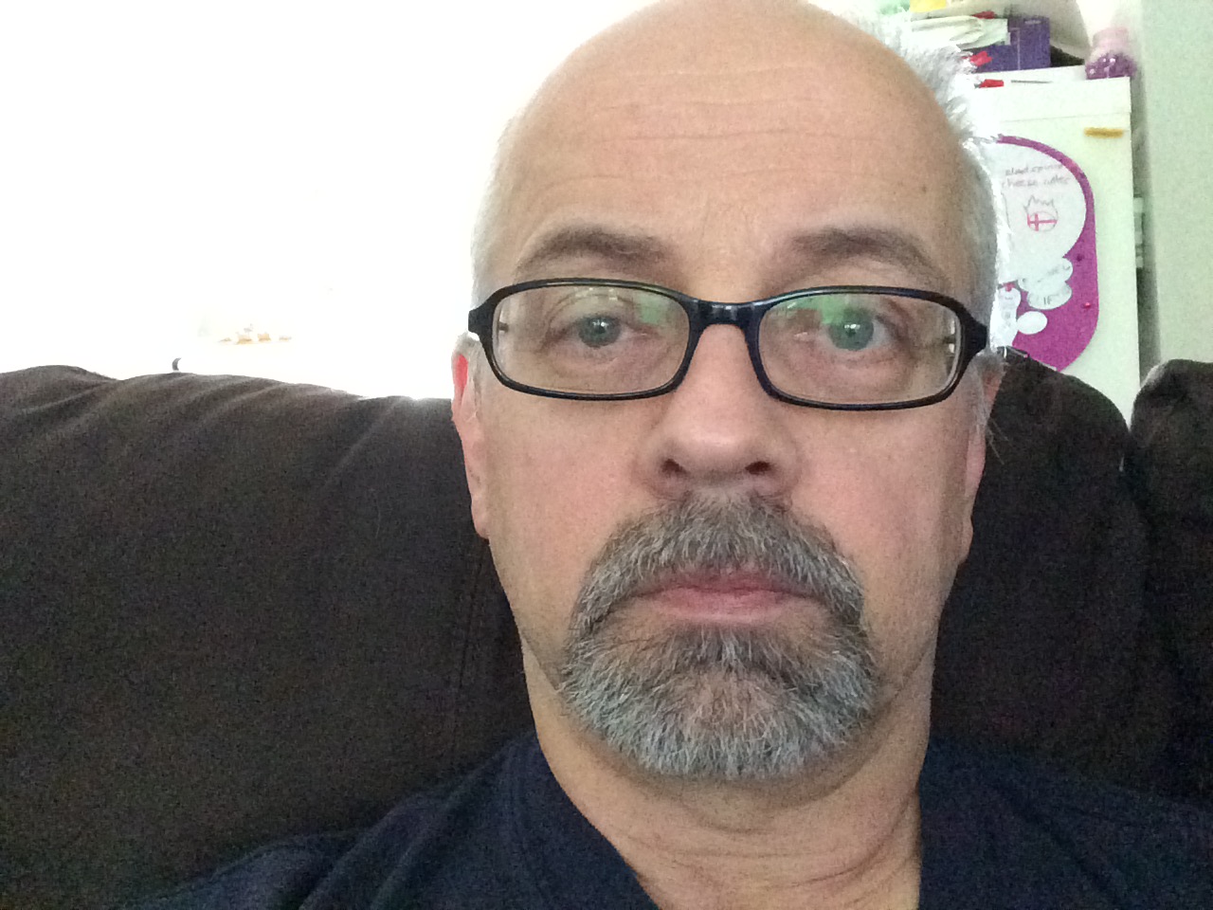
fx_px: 1086
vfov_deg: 45.4
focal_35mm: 31
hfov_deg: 58.4
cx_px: 606
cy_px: 455
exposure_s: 1/15
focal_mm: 2.15
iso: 1250
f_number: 2.4
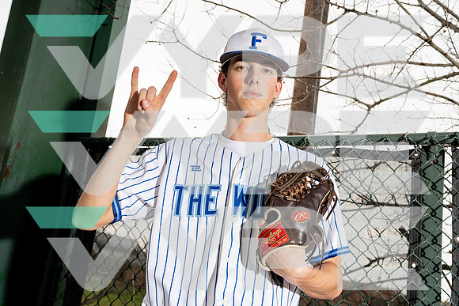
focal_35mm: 42
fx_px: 536
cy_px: 153
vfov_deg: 31.9
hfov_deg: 46.4
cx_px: 230
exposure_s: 1/250
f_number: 6.3
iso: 640
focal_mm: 42
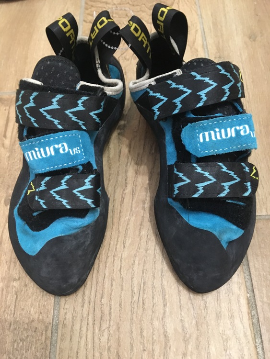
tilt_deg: -61.4
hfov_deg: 48.3
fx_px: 301
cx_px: 135
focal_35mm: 29
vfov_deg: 61.6
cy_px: 180
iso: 400
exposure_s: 1/15
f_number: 2.2
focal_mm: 4.15
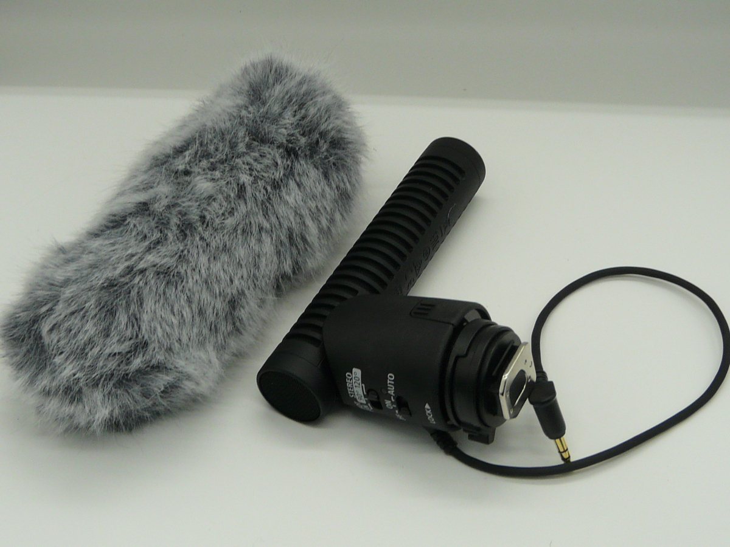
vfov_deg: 27.5
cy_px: 274
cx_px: 365
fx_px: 1118
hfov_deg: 36.2
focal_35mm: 53
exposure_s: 1/100
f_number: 3.6
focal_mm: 5.4
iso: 100
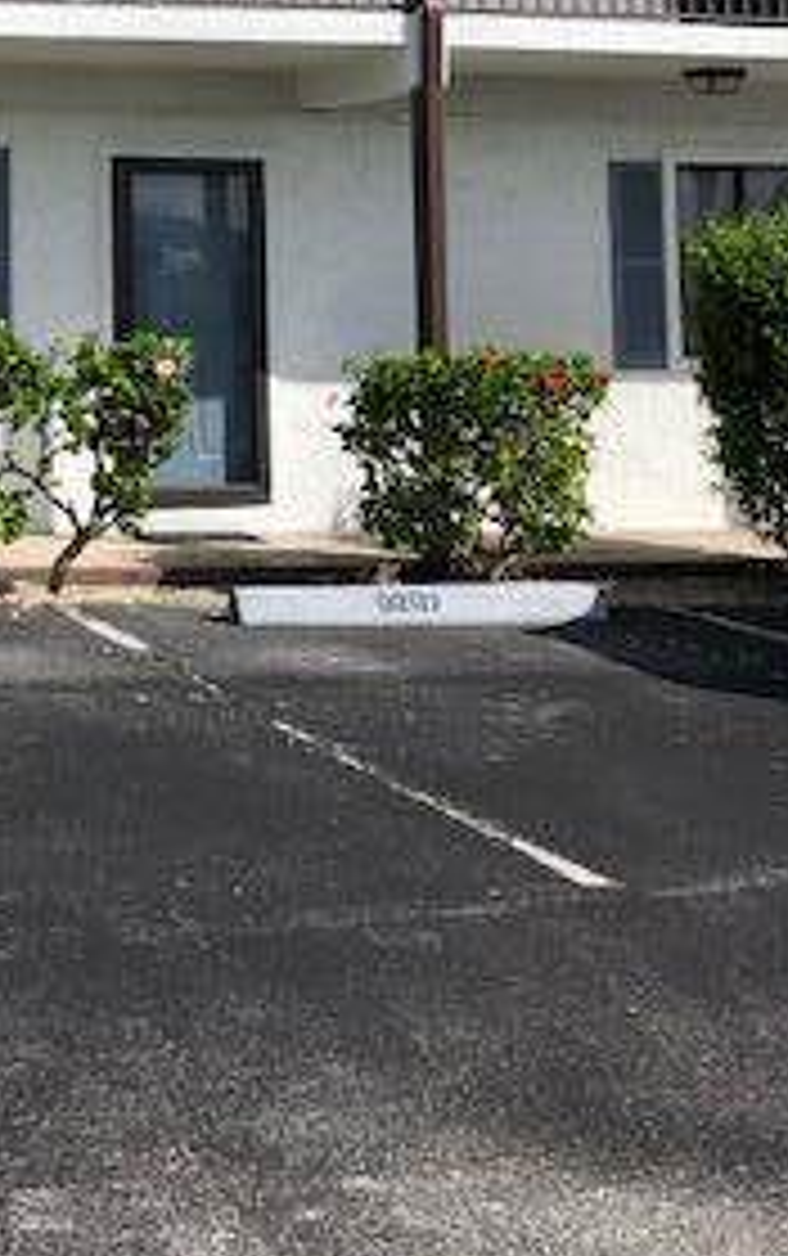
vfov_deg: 28.8
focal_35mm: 68
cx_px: -239
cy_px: 99
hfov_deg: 17.9
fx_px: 2331
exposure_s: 1/2315
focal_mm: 4
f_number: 1.8
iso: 20
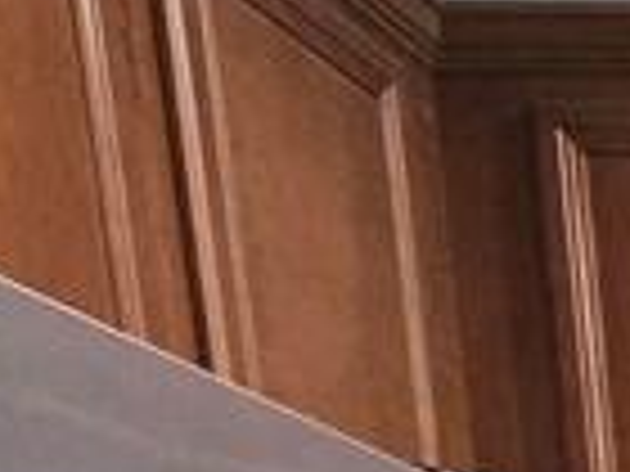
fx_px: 1729
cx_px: 1598
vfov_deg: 10.4
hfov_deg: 13.5
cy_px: 1465
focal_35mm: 95
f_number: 2.2
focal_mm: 2.2
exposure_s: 1/60
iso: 640
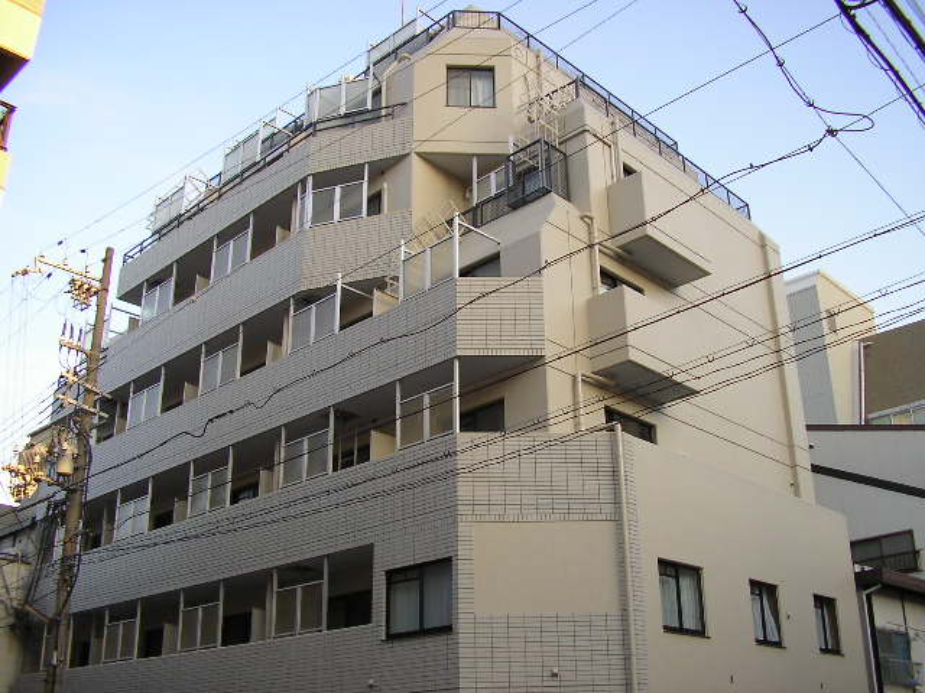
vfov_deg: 37.7
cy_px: 346
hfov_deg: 49.0
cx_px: 462
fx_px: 1015
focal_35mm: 38
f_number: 2.9
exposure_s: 1/164
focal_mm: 5.8
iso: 71
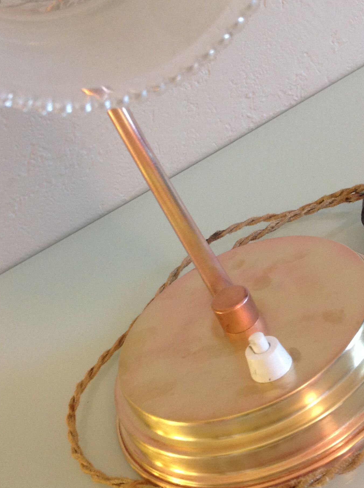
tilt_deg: -32.4
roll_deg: +27.7
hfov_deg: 28.8
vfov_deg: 38.1
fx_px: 703
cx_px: 243
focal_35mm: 50
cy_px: 295
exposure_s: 1/17
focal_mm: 4.28
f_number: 2.4
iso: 160
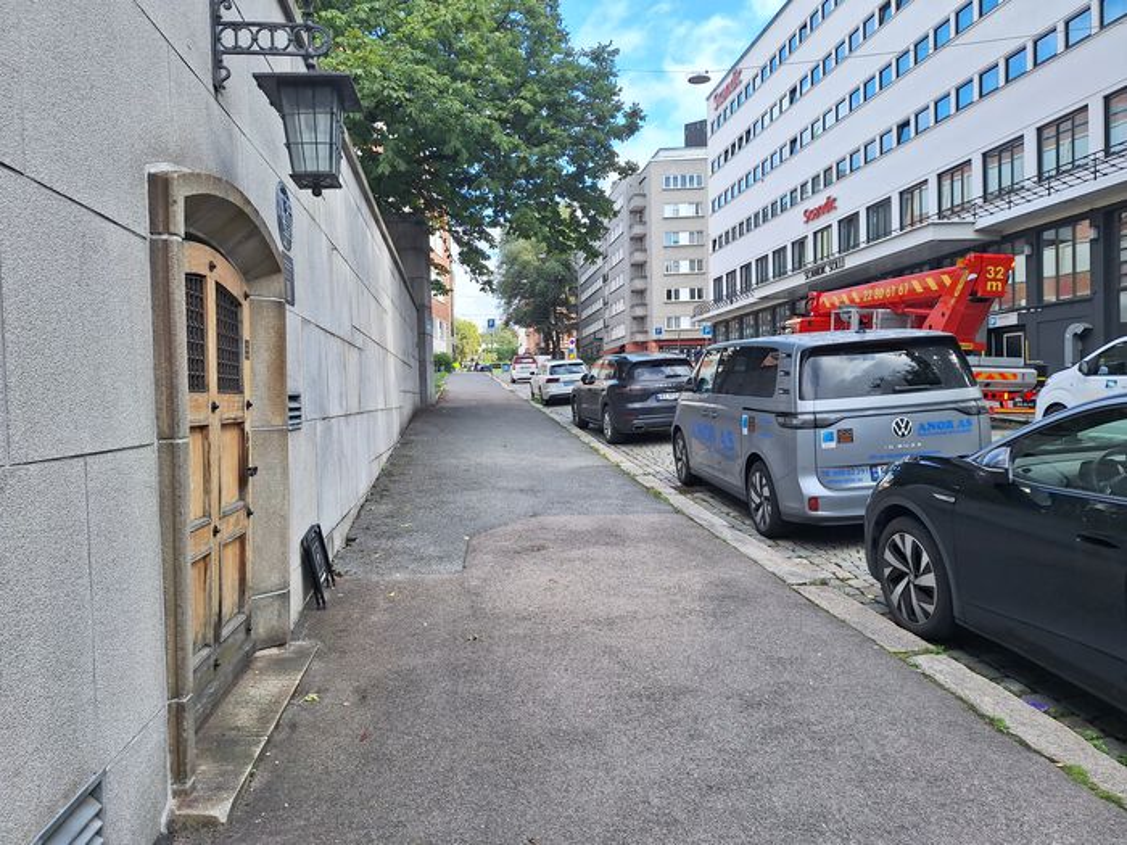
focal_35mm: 23
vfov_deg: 58.9
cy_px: 422
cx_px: 564
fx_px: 749
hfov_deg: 73.9
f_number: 1.8
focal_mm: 5.54
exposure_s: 1/815
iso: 40
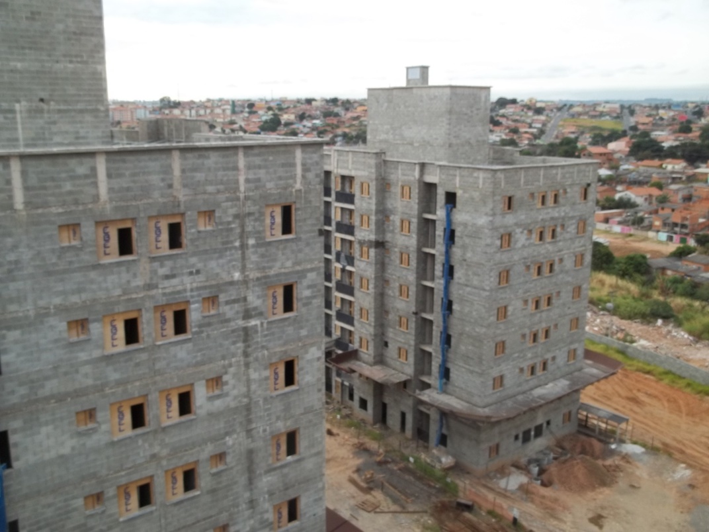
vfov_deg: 42.9
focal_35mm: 33
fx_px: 676
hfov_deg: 55.4
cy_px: 266
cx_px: 354
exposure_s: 1/200
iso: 64
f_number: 3.3
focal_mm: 5.9
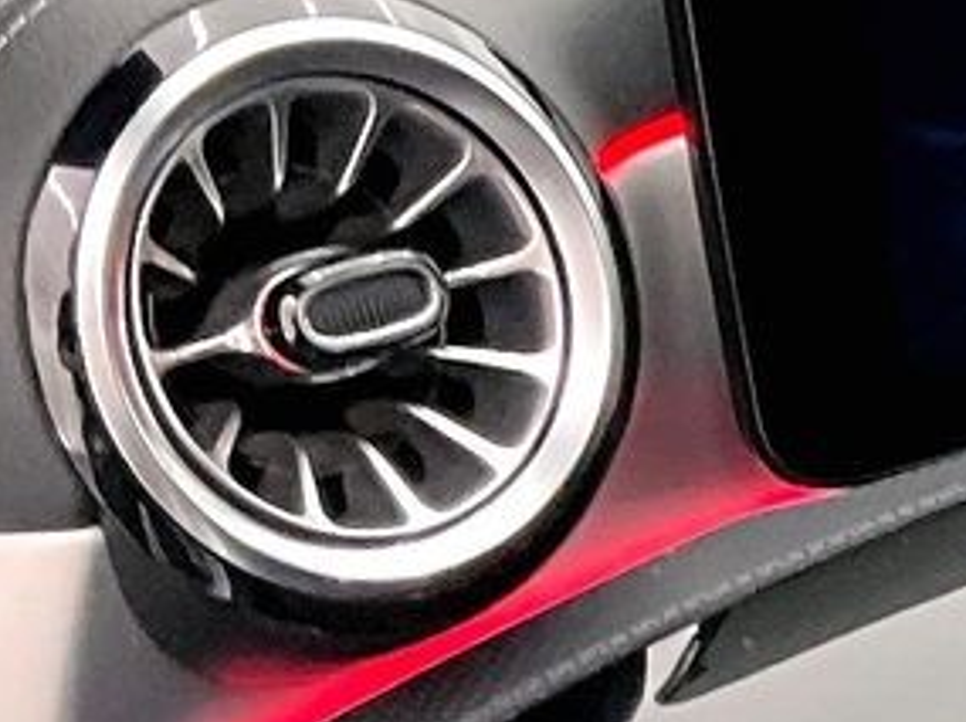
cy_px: 566
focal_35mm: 163
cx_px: 2129
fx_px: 4543
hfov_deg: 10.8
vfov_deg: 9.1
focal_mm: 3
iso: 250
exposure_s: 1/40
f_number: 1.8
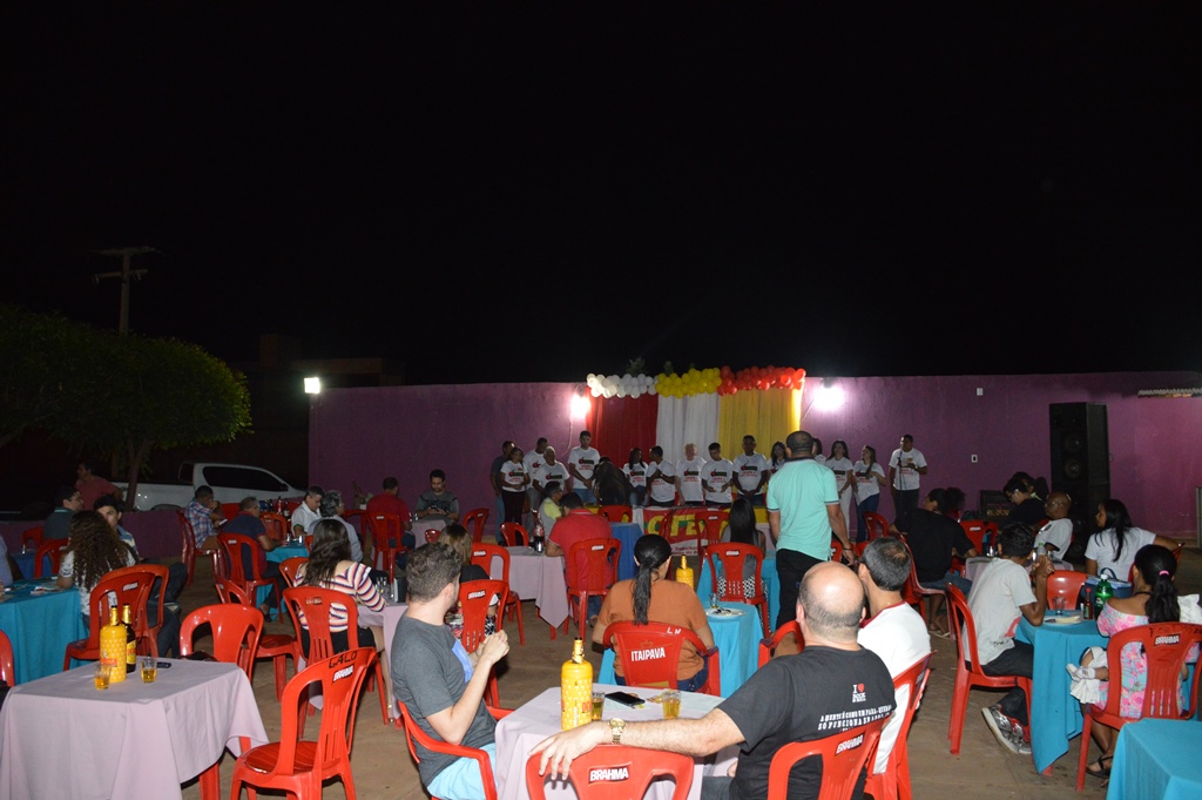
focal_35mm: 27
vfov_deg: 47.9
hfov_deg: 67.4
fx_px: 901
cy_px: 400
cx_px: 601
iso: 2000
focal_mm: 18
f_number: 3.5
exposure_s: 1/60
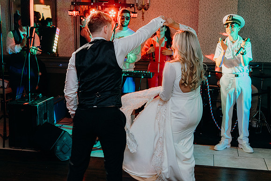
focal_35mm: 50
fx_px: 376
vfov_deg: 27.0
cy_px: 90
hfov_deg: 39.6
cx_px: 136
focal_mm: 50
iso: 2500
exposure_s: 1/160
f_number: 3.5
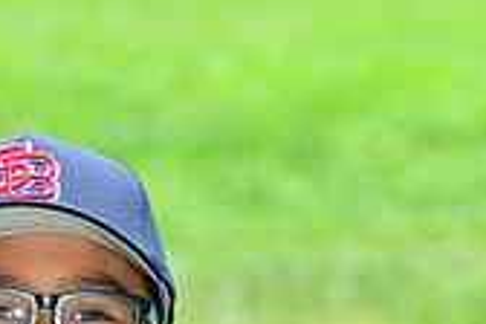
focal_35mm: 551
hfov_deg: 3.7
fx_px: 7438
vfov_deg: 2.5
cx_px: 40
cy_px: 487
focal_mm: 160
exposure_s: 1/200
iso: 200
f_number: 8
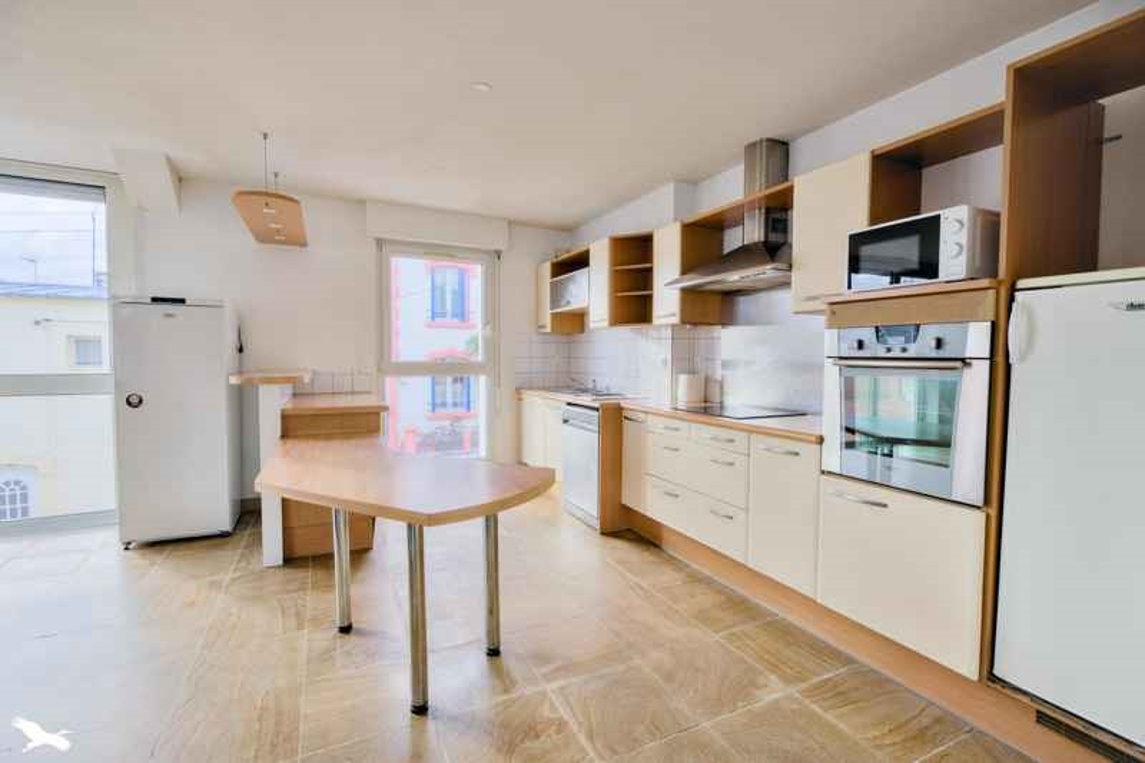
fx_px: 509
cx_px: 572
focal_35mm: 16
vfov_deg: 73.7
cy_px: 382
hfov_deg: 96.7
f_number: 8
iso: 800
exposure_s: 1/400
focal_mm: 16
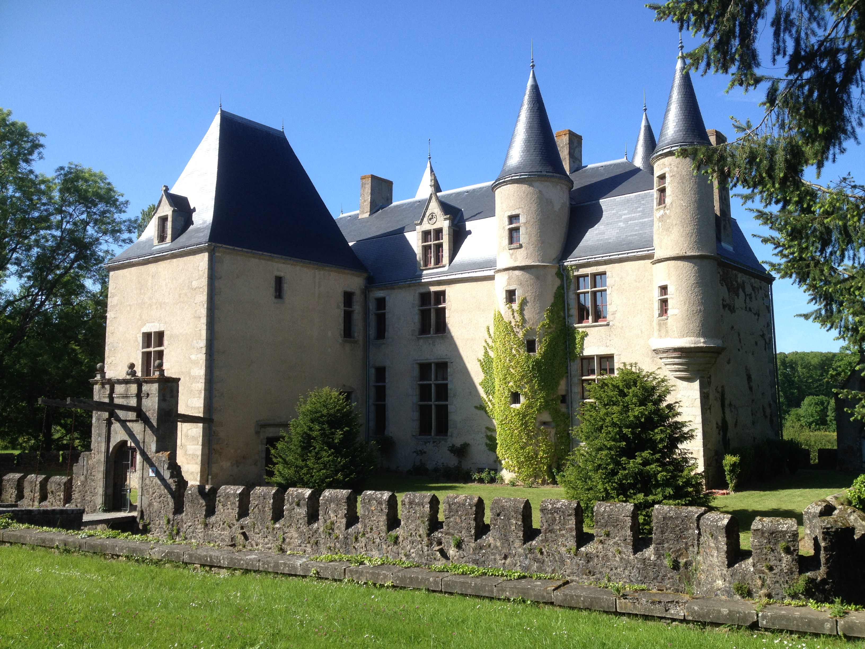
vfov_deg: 40.7
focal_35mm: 35
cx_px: 432
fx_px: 875
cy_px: 324
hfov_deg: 52.6
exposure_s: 1/905
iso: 50
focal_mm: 4.28
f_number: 2.4
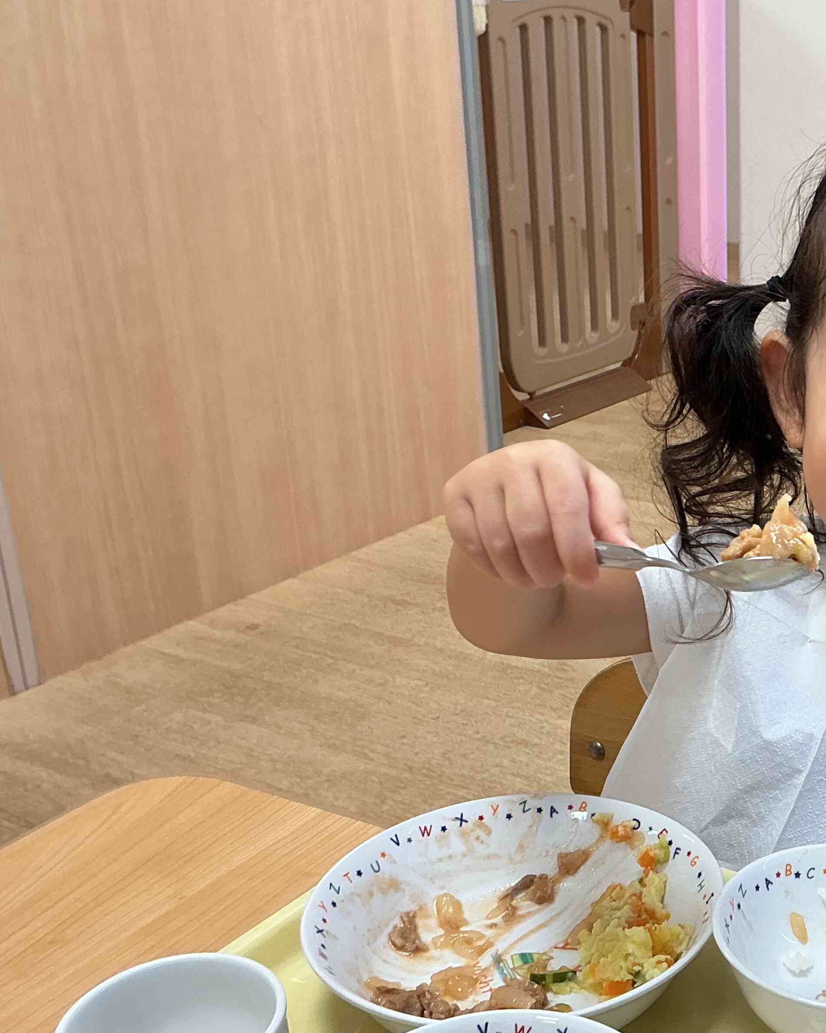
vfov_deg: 38.7
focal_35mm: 48
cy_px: 589
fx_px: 1467
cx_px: 764
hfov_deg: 29.9
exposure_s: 1/100
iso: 25
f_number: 1.8
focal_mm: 3
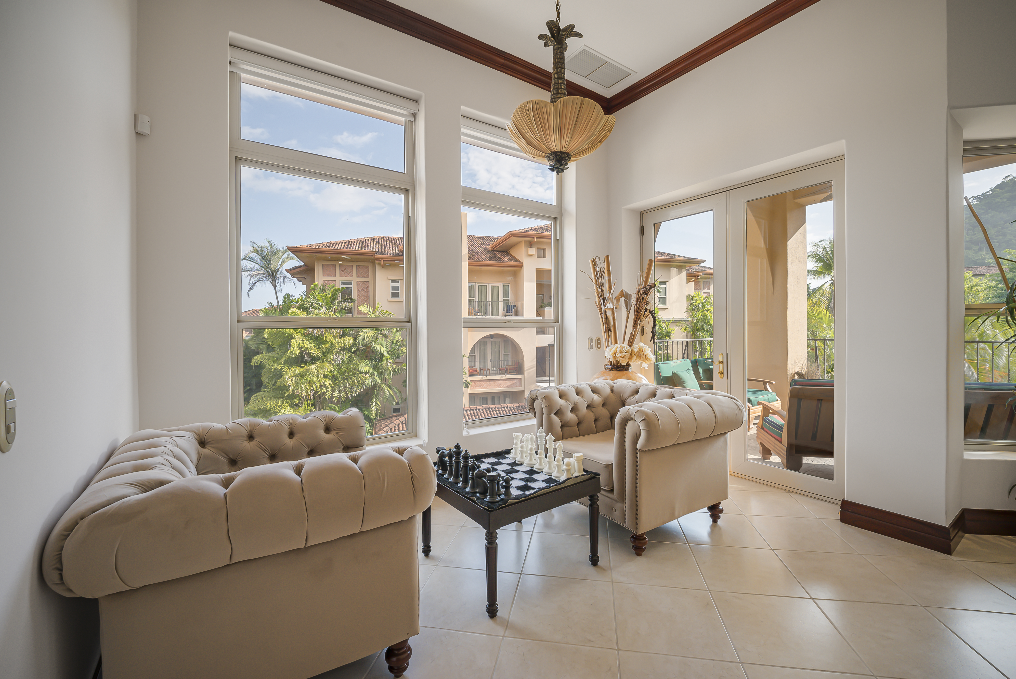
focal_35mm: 14
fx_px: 395
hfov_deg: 104.2
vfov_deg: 81.3
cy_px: 340
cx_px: 508
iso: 100
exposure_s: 1/10
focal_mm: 14
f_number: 8
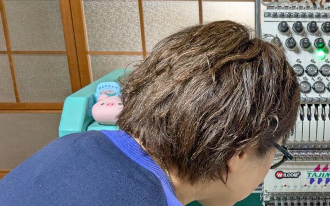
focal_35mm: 50
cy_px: 145
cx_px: 282
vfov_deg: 25.6
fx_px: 450
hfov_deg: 38.2
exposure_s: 1/120
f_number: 1.73
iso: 395
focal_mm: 4.38
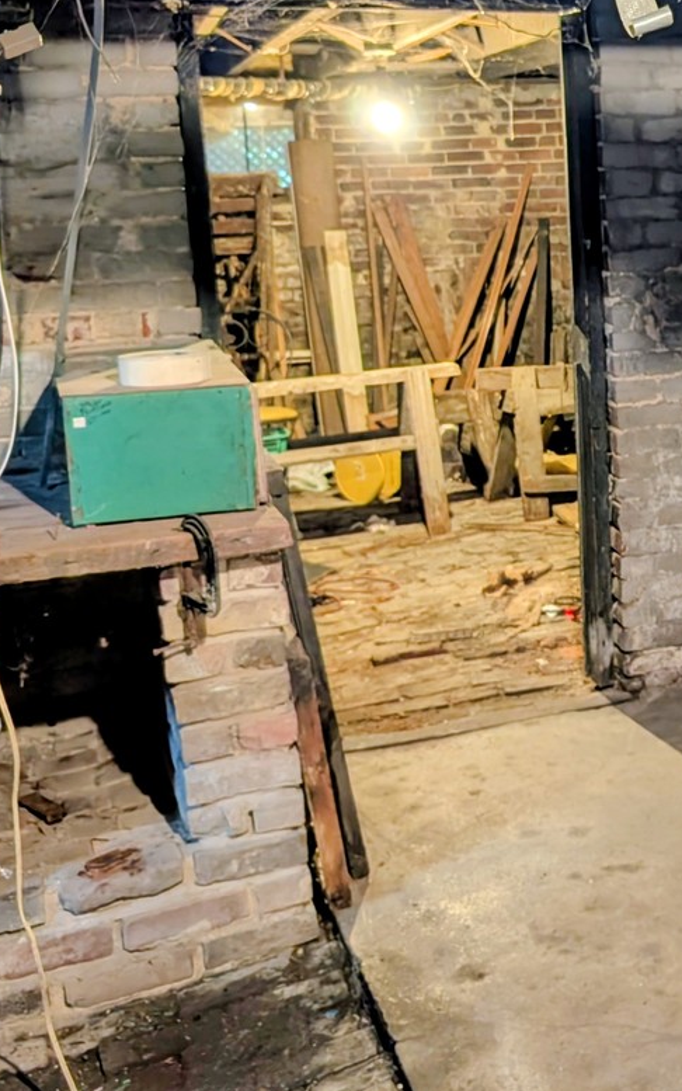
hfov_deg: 25.3
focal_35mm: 47
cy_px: 340
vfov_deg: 41.9
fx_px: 1397
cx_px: 761
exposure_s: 1/24
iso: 281
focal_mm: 6.9
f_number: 1.68
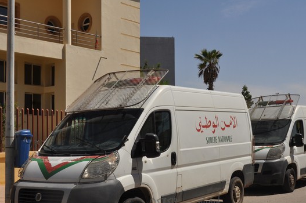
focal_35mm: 51
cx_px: 183
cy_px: 120
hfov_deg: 38.8
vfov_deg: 26.4
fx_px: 433
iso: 200
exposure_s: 1/500
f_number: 11
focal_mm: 28
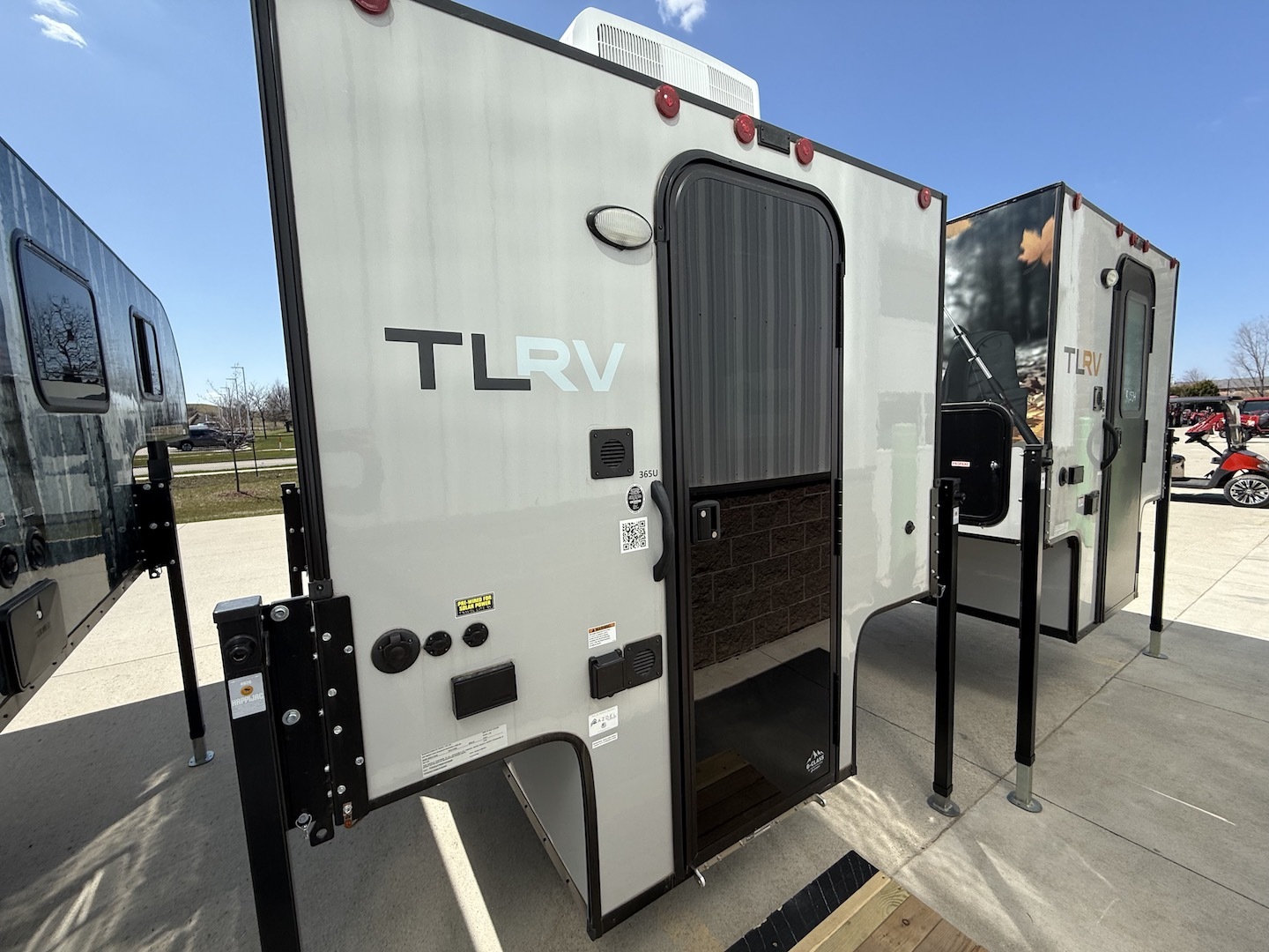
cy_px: 476
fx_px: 513
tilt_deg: -4.1
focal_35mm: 14
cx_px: 634
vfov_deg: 85.7
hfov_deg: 102.1
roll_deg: +0.7
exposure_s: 1/1431
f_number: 2.2
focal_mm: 2.22
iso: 50
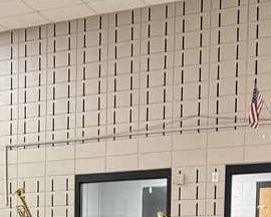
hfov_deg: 19.3
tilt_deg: -6.1
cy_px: 303
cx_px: -111
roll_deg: +0.8
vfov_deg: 16.1
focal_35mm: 89
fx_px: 714
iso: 400
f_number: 1.78
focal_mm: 6.76
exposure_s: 1/60
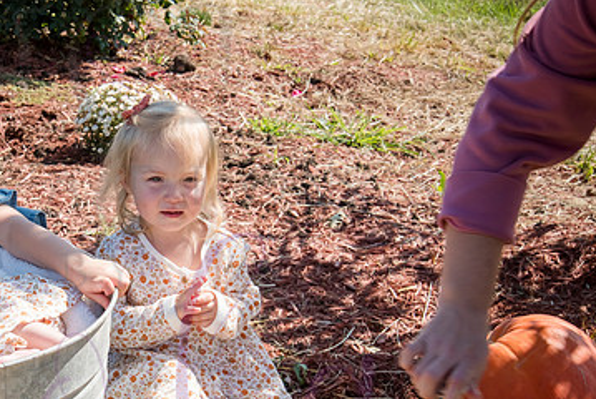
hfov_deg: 23.8
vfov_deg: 16.3
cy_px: 267
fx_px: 1392
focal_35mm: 84
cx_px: 129
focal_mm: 52
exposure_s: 1/320
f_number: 11
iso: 400
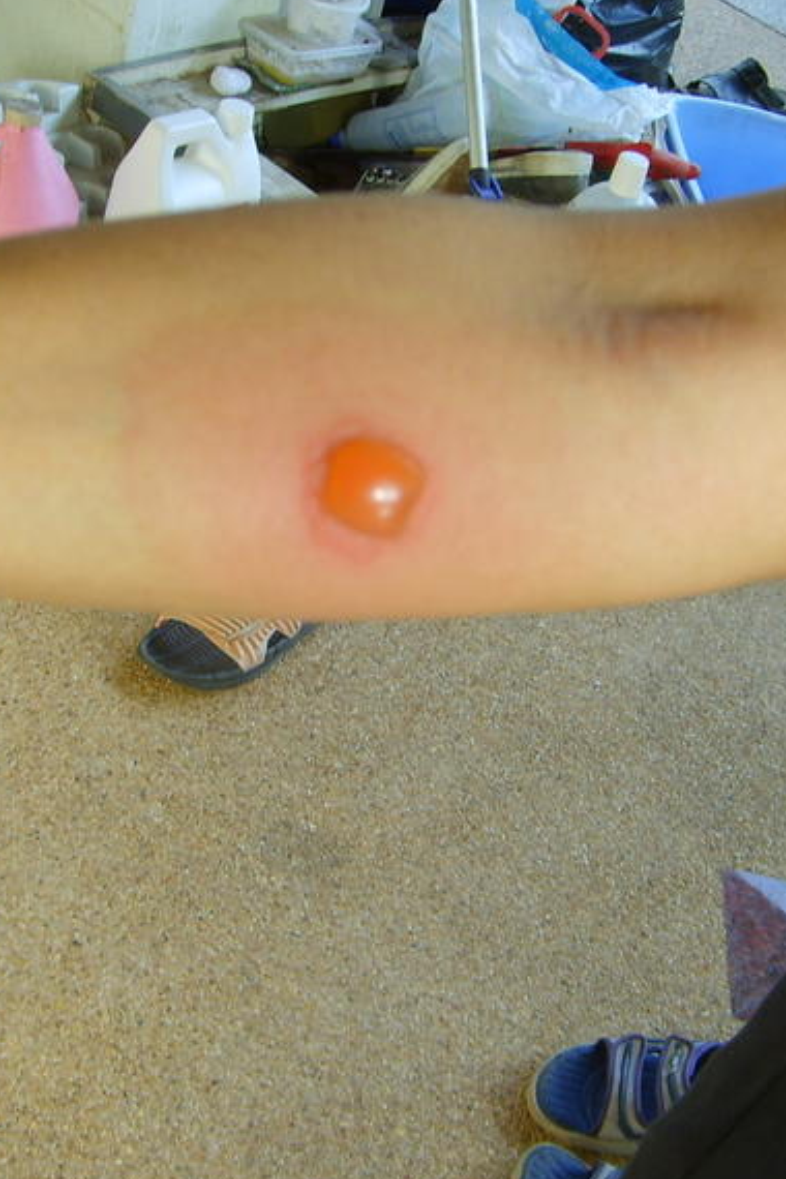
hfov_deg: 22.6
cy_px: 597
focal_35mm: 60
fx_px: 1965
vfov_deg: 33.4
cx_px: 316
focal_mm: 5.8
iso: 50
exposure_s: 1/60
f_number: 2.8
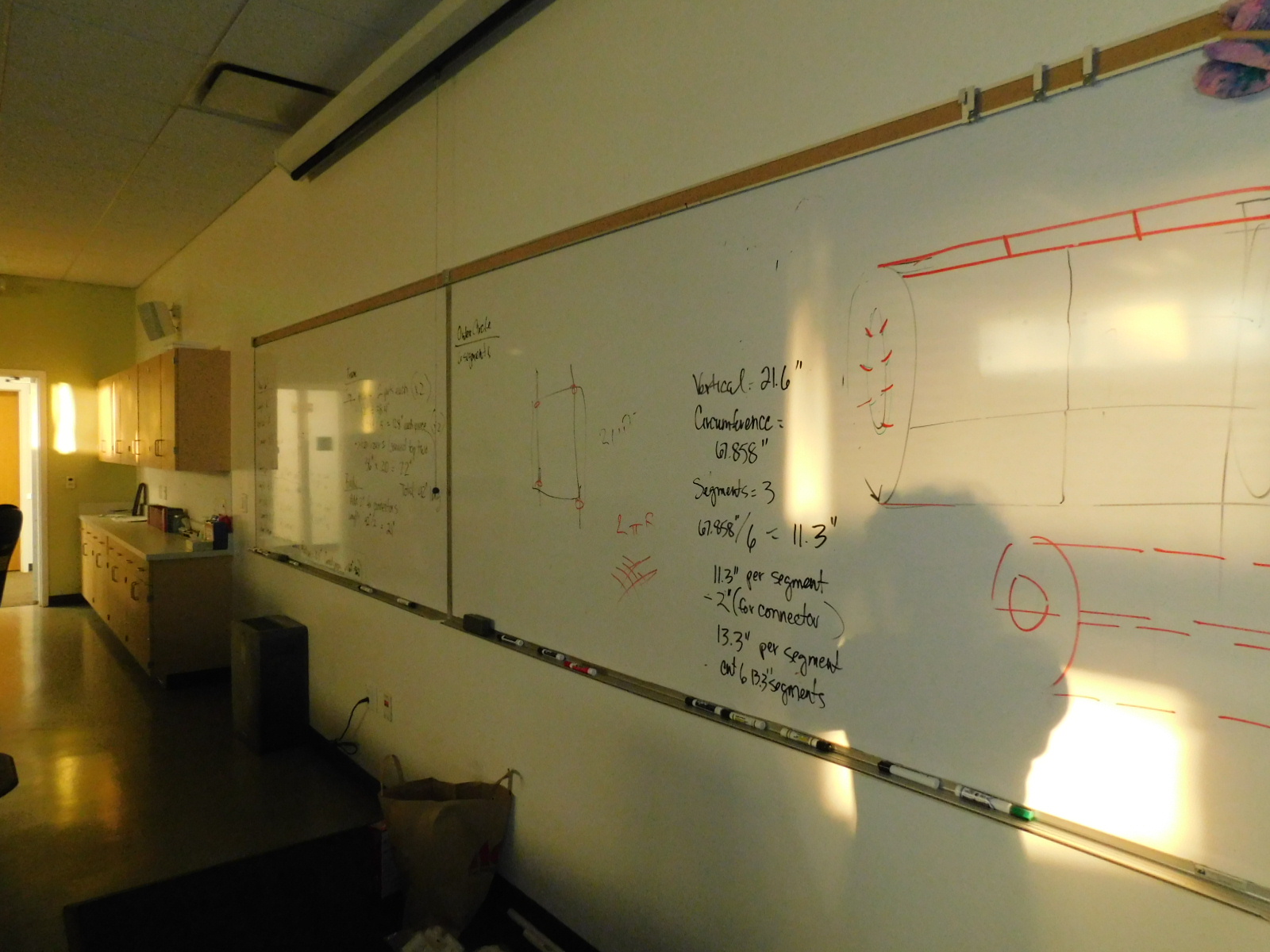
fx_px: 844
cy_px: 476
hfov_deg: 73.9
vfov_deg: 58.9
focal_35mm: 23
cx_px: 635
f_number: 3
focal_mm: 4
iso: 800
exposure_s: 1/30
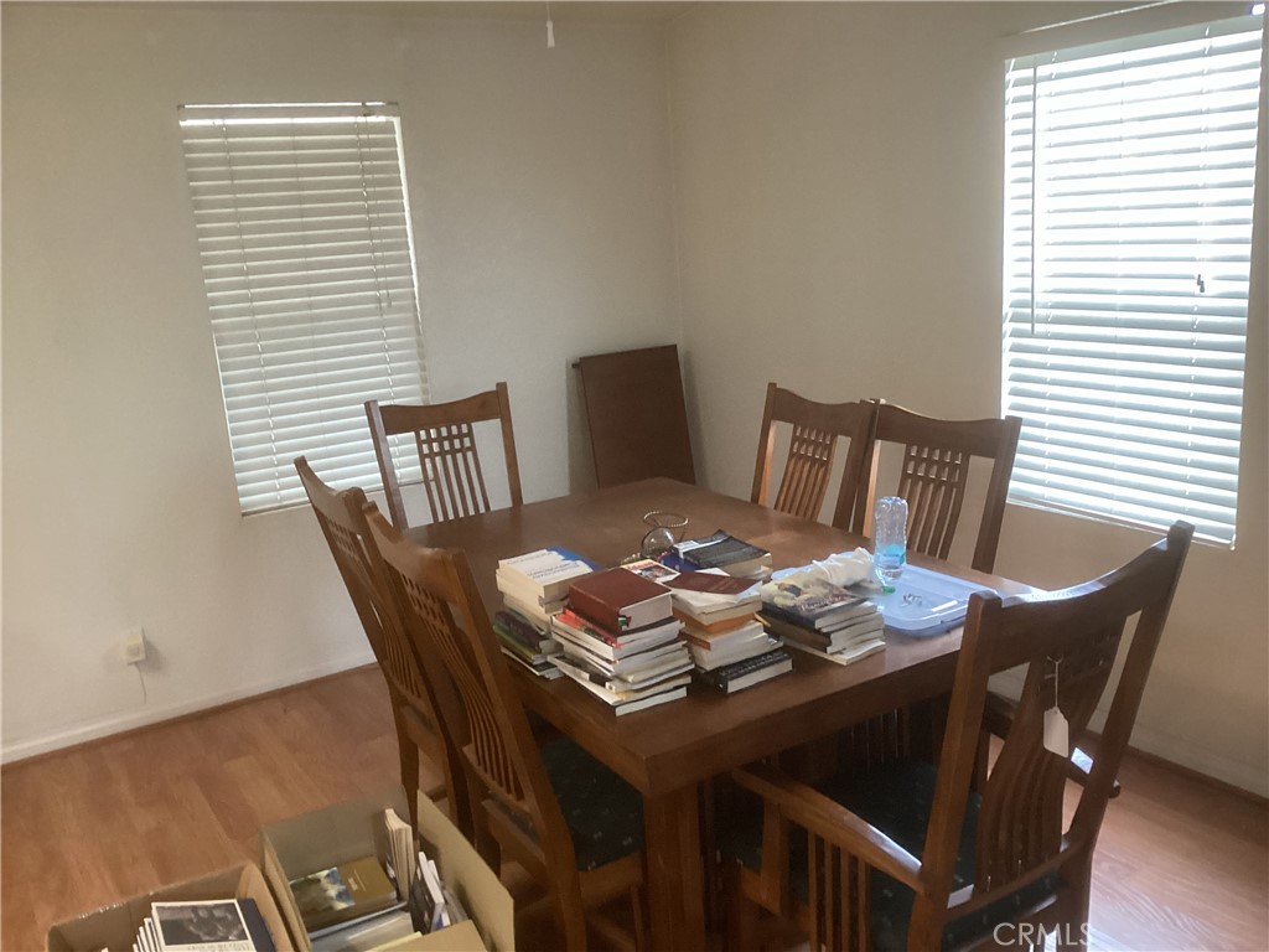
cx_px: 634
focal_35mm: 31
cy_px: 476
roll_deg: +3.7
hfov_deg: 58.4
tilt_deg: -14.5
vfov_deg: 45.4
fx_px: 1136
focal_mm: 3.3
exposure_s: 1/60
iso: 320
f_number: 2.4
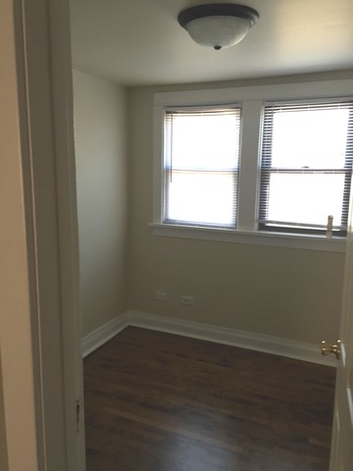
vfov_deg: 61.7
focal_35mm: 29
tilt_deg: -7.6
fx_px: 394
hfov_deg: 48.2
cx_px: 176
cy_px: 236
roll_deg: +0.7
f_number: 2.2
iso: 32
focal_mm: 4.15
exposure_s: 1/60
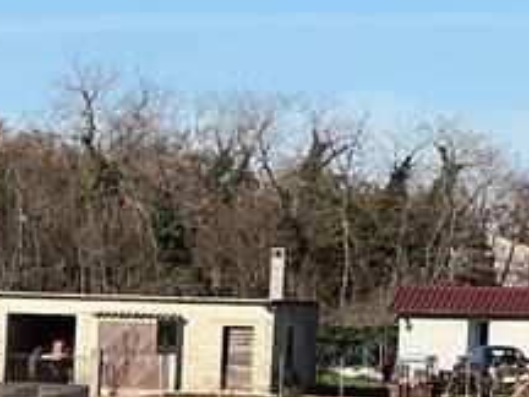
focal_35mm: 342
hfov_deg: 5.6
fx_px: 5226
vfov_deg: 4.3
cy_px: 620
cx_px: -625
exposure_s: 1/657
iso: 32
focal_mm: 9
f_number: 2.8
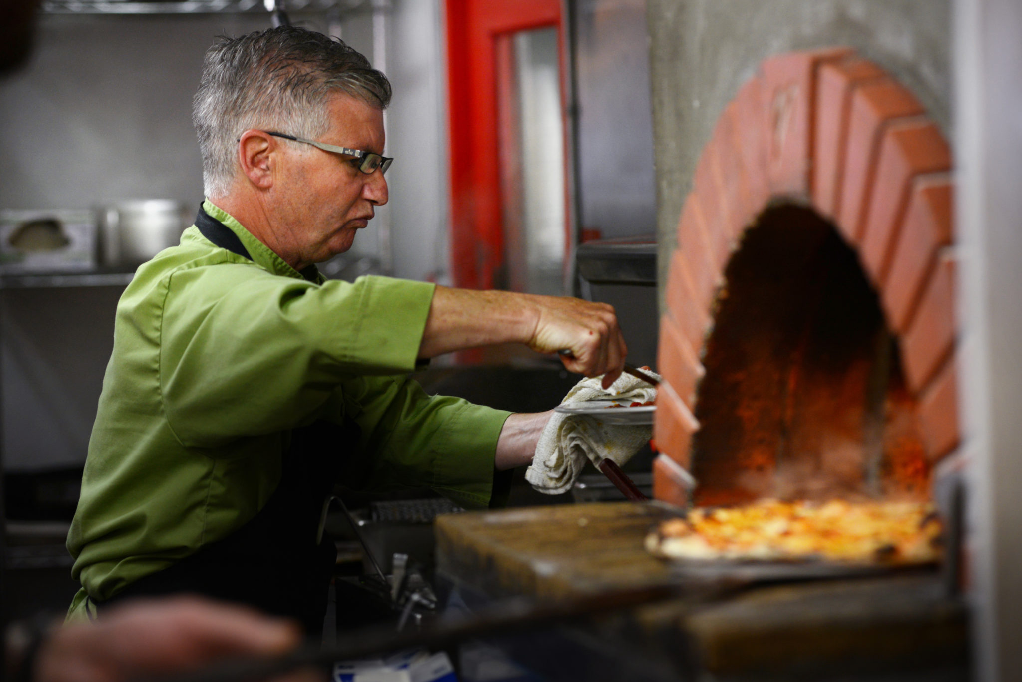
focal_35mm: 112
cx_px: 511
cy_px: 341
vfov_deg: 12.2
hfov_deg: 18.3
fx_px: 3181
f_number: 4
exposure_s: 1/125
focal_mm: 112
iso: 800
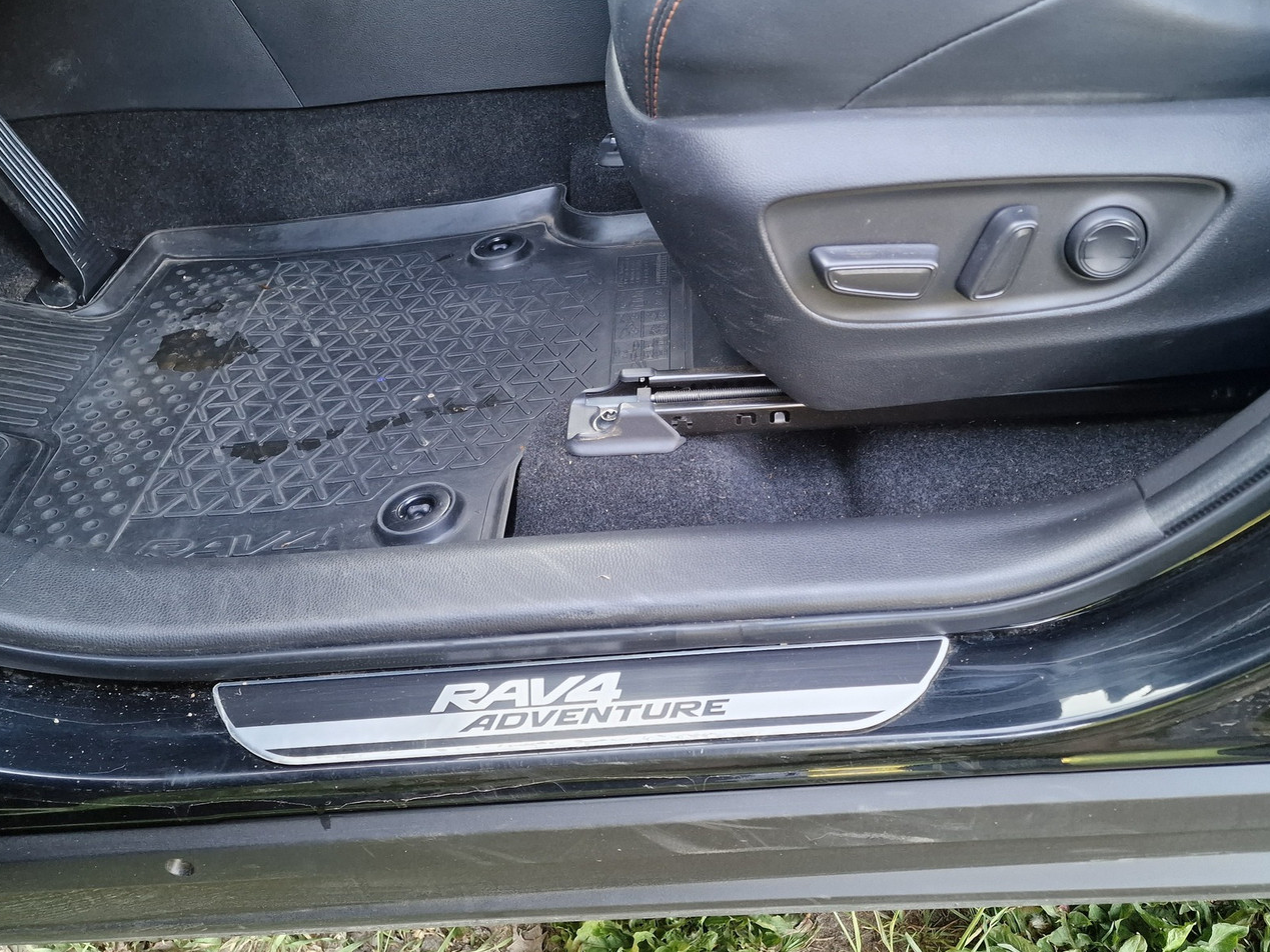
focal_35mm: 29
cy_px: 406
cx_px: 682
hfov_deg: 61.6
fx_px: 1064
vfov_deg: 48.1
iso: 500
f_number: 1.8
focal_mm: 6.4
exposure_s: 1/100
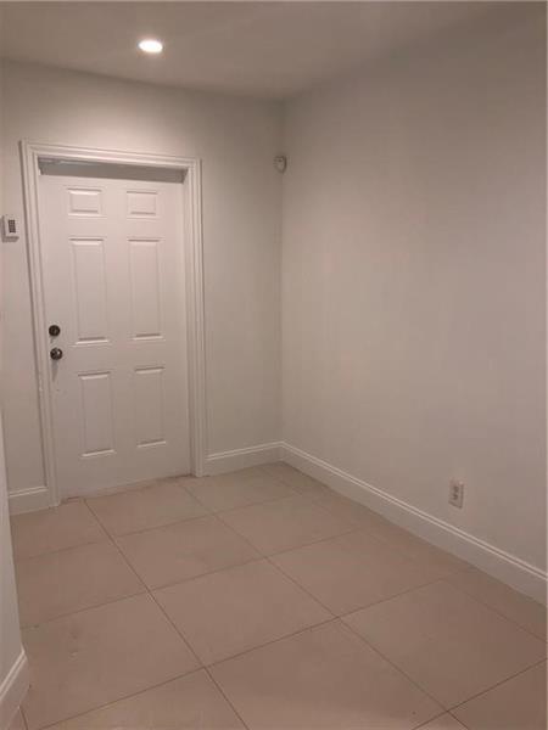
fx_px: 591
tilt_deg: -10.4
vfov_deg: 63.4
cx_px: 274
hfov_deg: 49.7
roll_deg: +0.0
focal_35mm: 28
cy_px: 365
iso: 32
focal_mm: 3.99
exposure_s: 1/24
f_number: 1.8
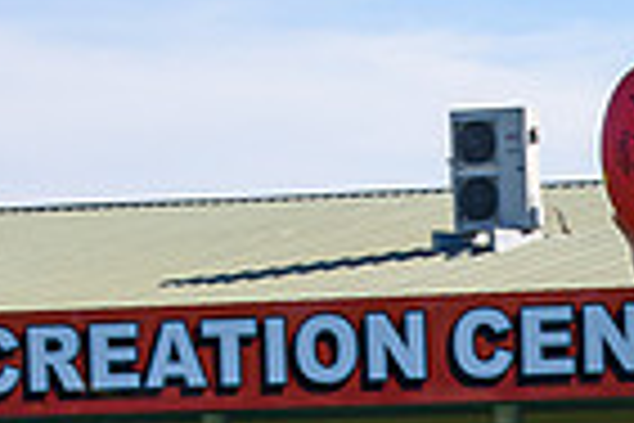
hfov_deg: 7.4
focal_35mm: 277
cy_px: 1017
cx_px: 787
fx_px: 4878
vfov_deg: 4.8
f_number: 10
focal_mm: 32
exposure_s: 1/160
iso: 100
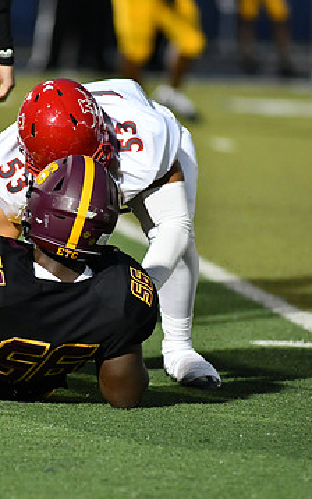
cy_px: 245
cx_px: 77
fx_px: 6729
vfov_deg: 4.2
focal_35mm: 495
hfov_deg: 2.7
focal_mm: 300
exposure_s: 1/1250
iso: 5000
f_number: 4
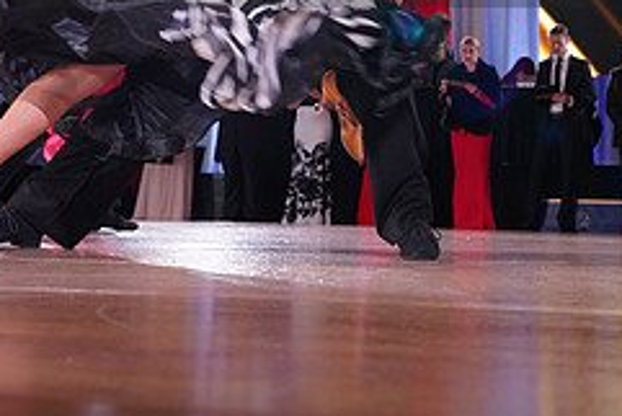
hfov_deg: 22.9
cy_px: -61
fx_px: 1539
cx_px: 307
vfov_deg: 14.9
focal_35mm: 89
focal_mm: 37
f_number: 5.6
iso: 1600
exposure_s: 1/160
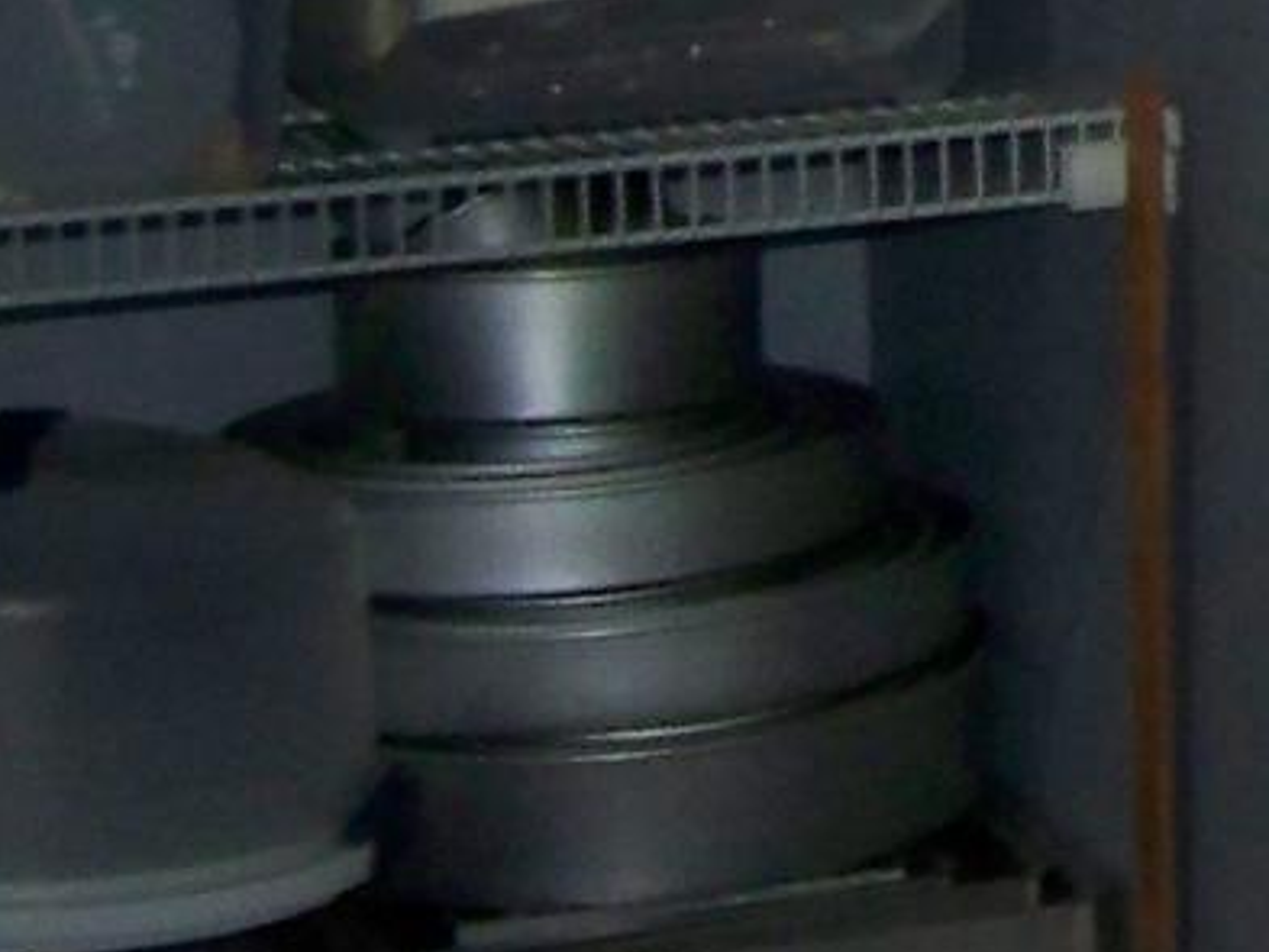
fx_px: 7261
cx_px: 2519
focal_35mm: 198
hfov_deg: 9.4
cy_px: -681
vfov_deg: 7.3
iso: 200
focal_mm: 6.3
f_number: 2.8
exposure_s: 1/30
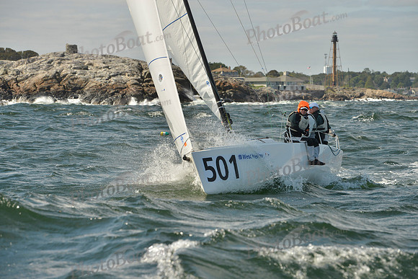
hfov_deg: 13.2
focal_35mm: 155
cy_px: 140
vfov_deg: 8.9
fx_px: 1800
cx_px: 209
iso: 400
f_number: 9
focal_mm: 155
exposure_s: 1/1600
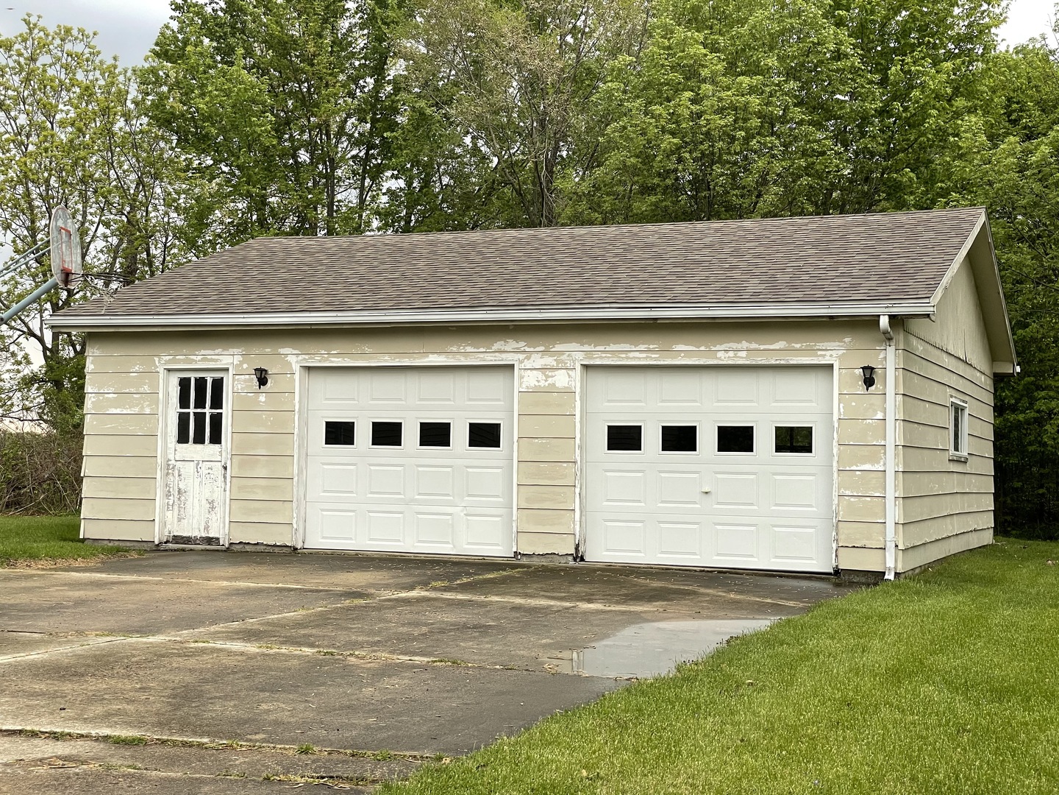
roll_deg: -0.6
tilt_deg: +3.4
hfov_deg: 36.8
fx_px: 1591
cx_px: 530
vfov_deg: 28.0
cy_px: 398
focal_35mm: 52
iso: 100
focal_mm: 6
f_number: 2
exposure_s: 1/121
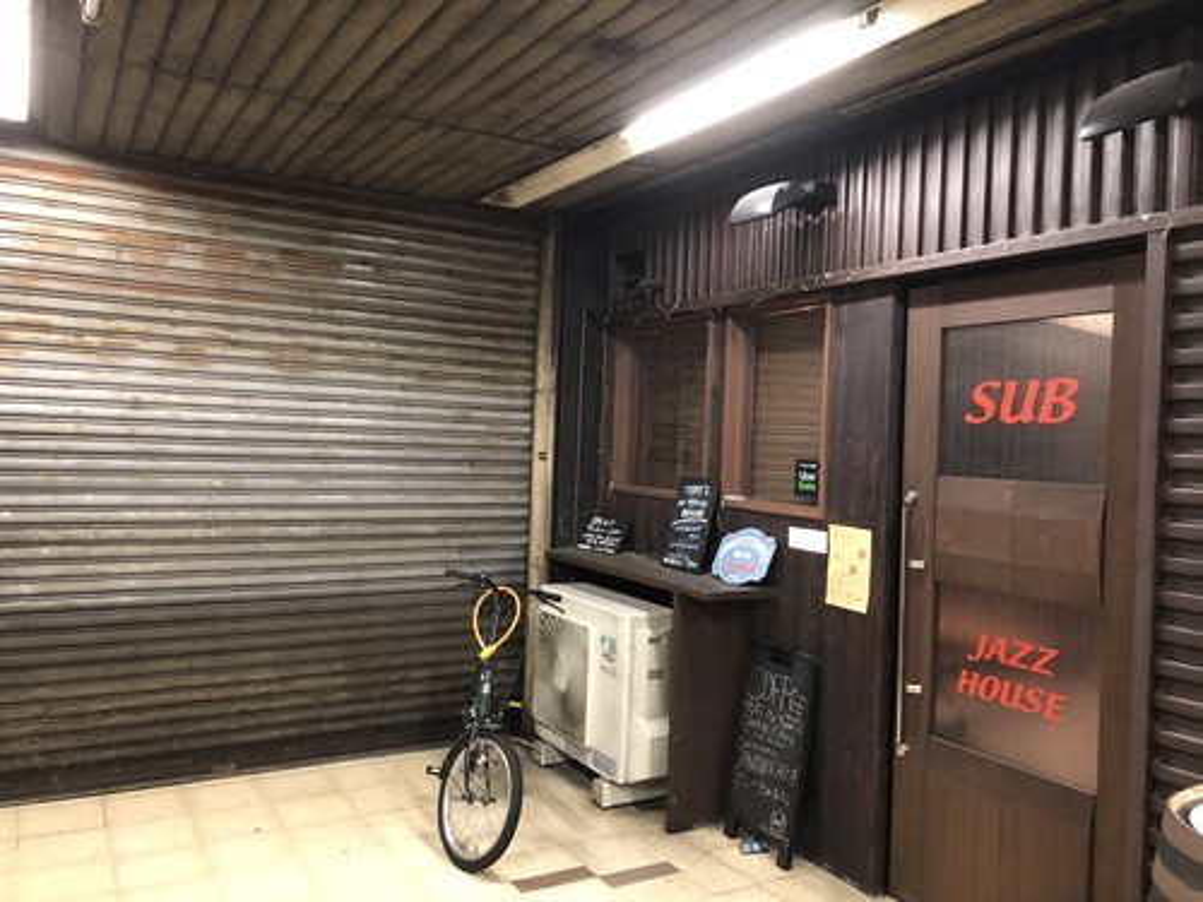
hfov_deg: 63.4
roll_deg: -1.6
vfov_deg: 49.7
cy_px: 451
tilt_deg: -0.8
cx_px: 602
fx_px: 973
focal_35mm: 28
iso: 100
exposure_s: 1/5
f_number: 1.8
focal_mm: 4
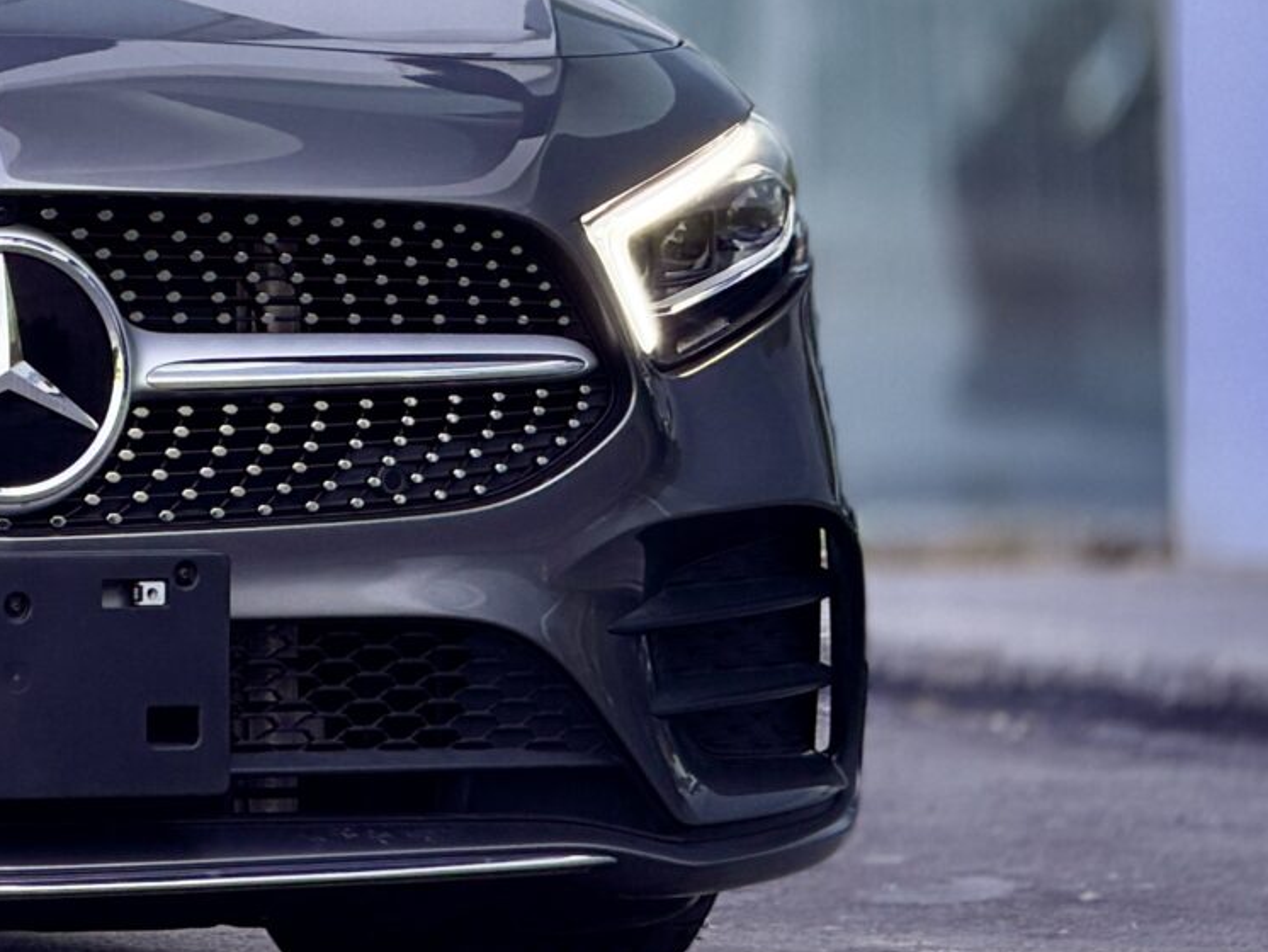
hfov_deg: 5.7
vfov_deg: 4.3
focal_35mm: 343
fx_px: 12568
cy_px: -143
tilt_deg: +1.9
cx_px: -850
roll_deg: +1.1
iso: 64
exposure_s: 1/143
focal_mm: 16.89
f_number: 2.8
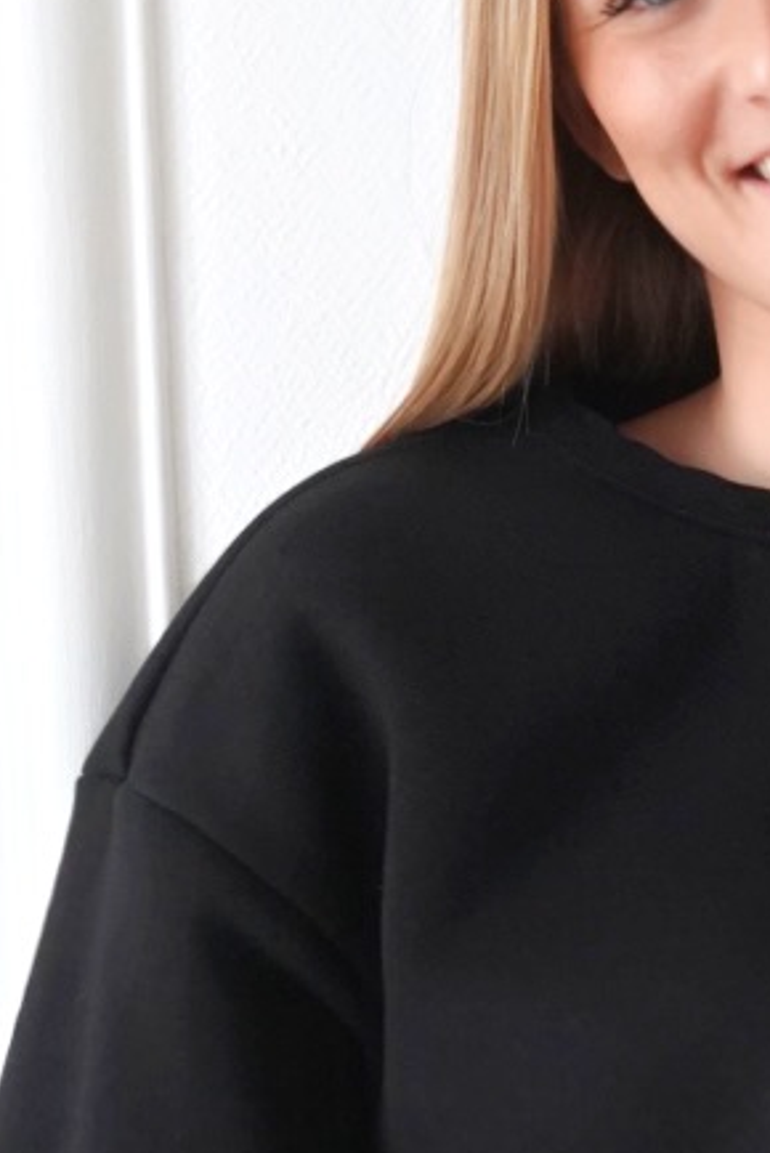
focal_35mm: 186
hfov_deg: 7.4
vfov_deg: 11.0
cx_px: 775
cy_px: 1023
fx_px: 5958
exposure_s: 1/160
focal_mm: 50
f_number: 4
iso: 6400
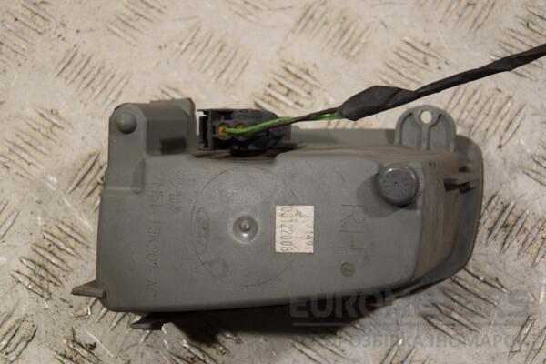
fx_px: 1183
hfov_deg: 26.0
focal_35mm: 78
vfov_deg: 17.5
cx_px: 273
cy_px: 182
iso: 400
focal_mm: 52
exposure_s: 1/125
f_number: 5.6
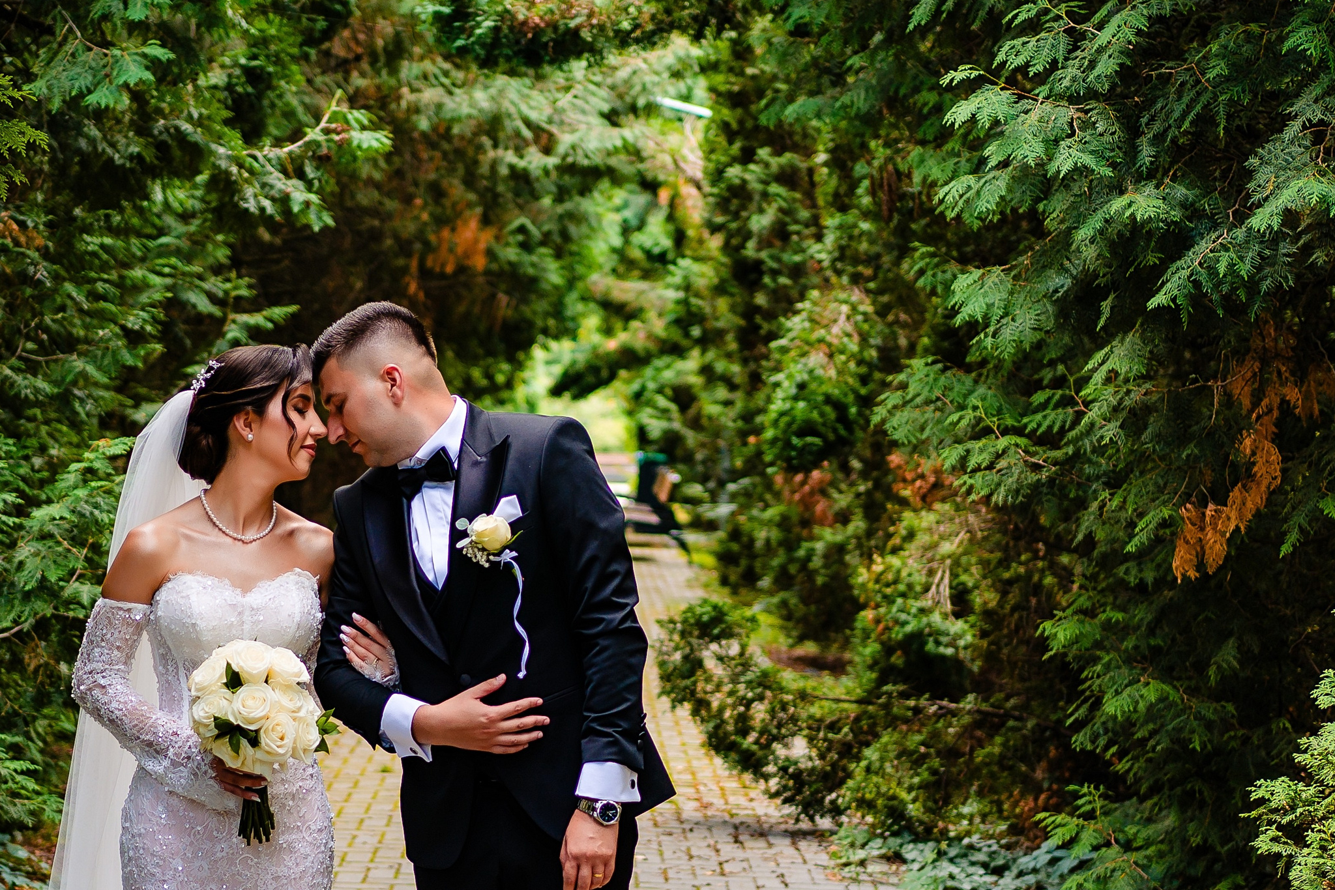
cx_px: 598
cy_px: 497
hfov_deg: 30.9
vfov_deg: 20.9
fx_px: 2411
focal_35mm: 65
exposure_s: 1/640
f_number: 1.8
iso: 200
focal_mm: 35
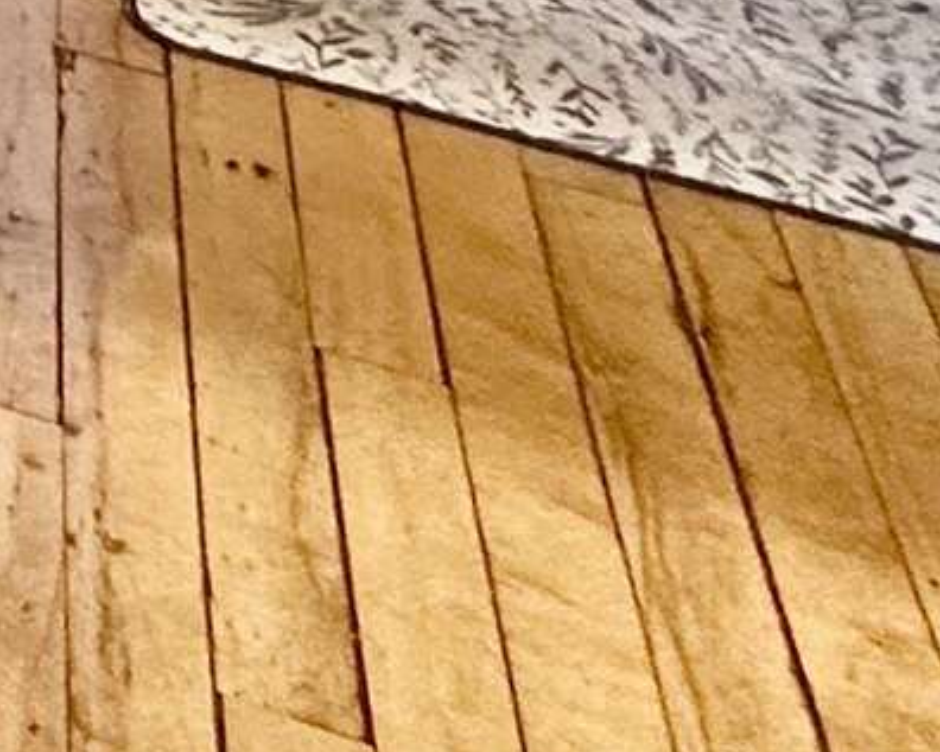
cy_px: -1763
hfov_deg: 10.8
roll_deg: +1.2
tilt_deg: +2.1
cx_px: -1977
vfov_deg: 9.6
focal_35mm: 106
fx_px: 2950
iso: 160
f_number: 2.2
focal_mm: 2.22
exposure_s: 1/60
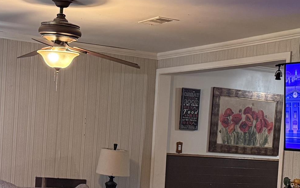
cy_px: 155
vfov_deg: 16.2
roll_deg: -3.9
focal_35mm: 80
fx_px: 654
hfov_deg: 25.8
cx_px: 135
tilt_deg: -1.3
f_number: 1.78
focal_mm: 6.76
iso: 800
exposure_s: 1/60
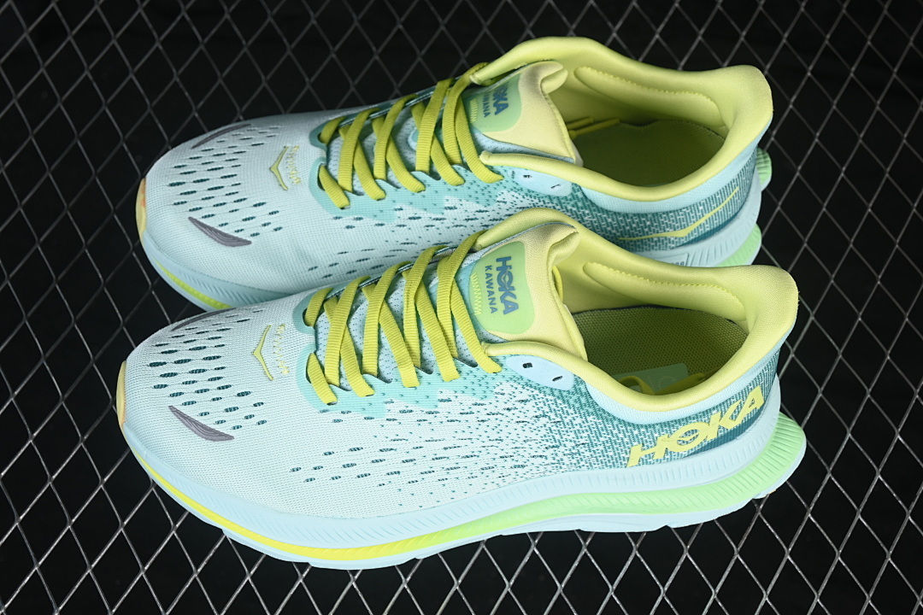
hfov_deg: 27.0
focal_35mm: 75
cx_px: 462
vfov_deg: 18.2
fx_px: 1923
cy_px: 308
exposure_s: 1/80
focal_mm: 50
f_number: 7.1
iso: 160
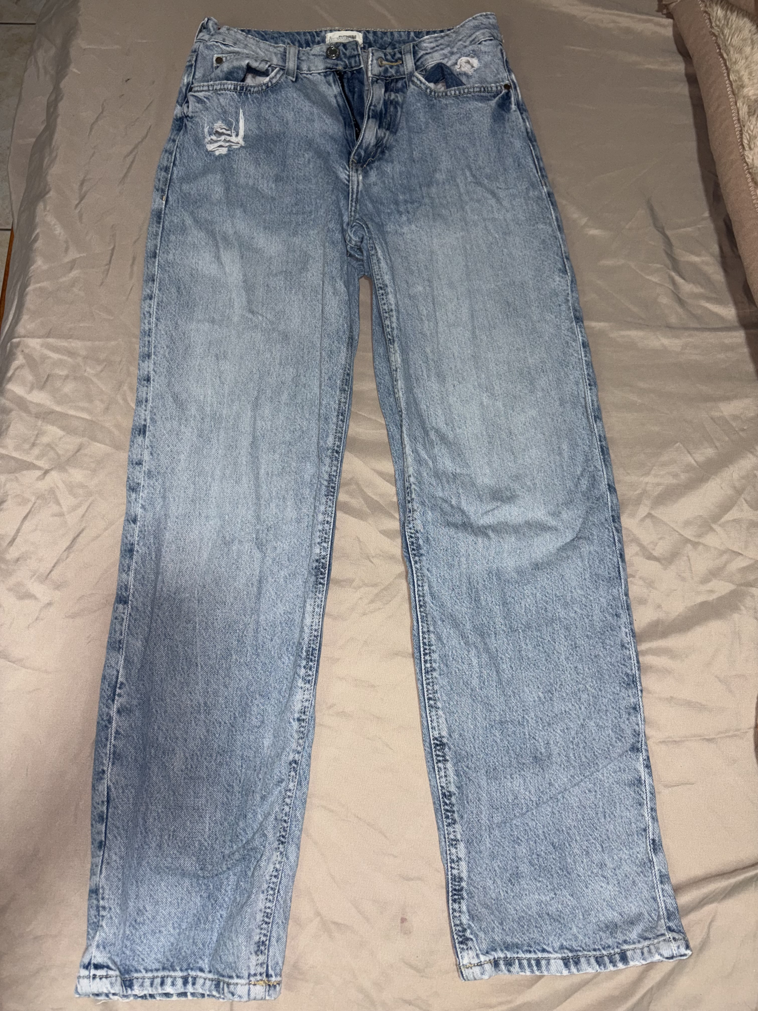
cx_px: 379
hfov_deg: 53.1
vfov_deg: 67.3
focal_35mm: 26
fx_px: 759
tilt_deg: -71.3
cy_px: 506
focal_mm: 5.96
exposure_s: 1/23
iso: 50
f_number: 1.6
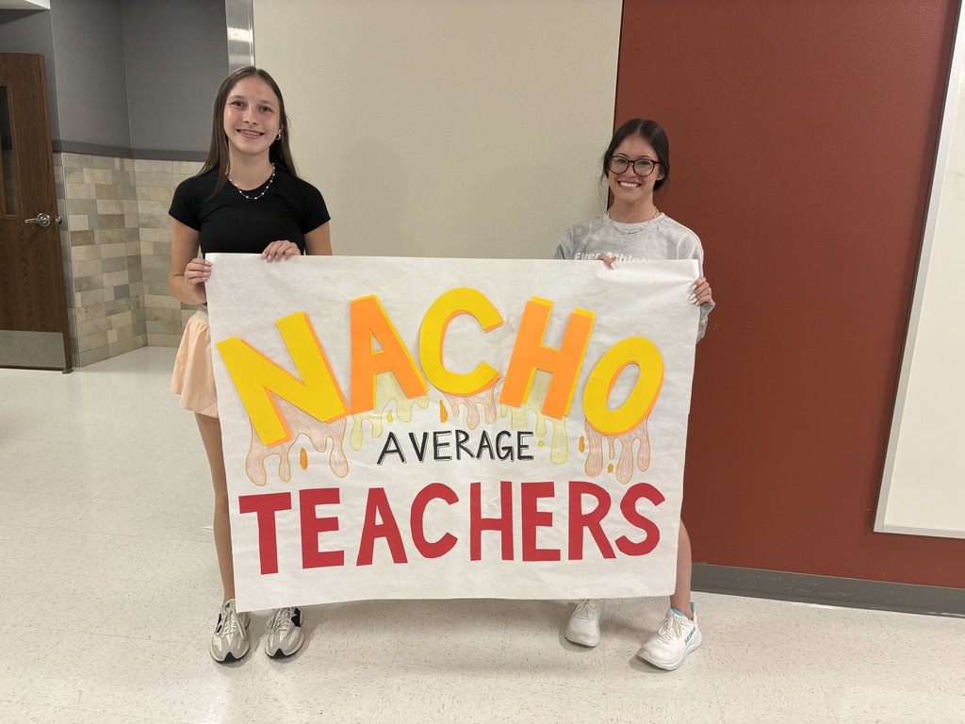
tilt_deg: -12.1
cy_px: 362
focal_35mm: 26
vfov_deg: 53.1
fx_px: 725
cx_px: 482
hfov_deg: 67.3
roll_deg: -1.7
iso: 100
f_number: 1.6
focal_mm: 5.96
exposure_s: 1/60
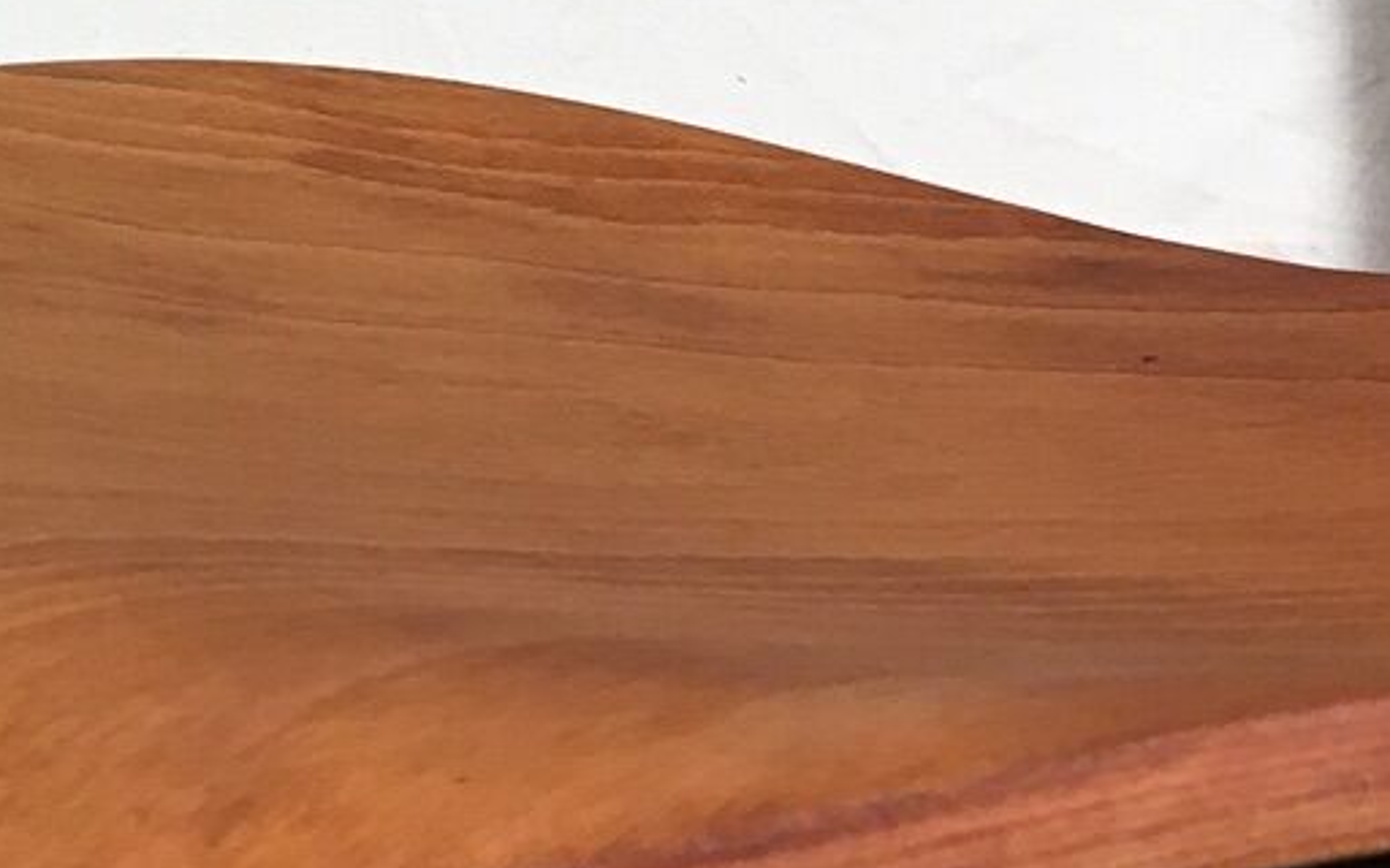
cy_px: 1397
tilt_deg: -22.6
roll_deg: +0.8
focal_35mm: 123
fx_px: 4659
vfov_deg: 10.2
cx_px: 1246
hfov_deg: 16.7
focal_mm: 4.15
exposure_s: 1/33
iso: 25
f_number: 2.2
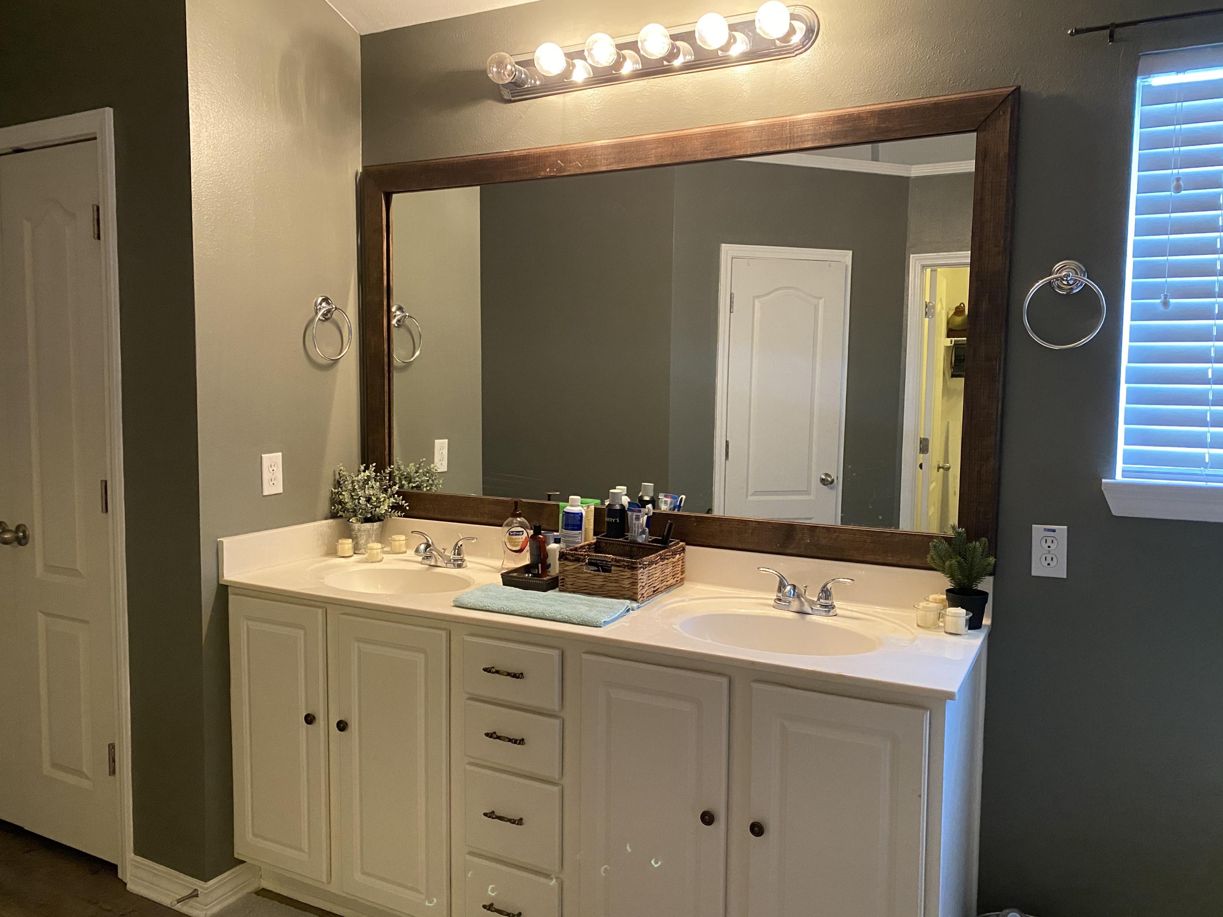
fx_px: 919
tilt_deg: -4.3
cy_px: 458
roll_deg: -0.5
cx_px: 612
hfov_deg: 67.3
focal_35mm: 26
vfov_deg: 53.1
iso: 500
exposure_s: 1/60
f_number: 1.8
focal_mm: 4.25
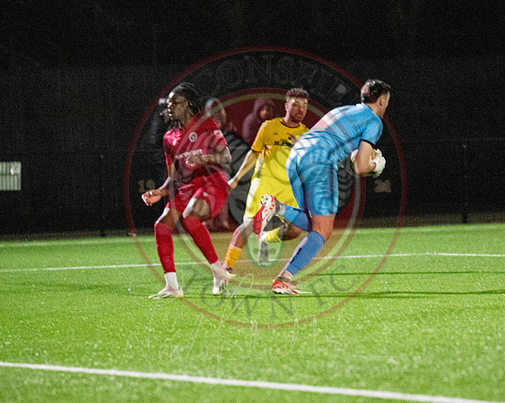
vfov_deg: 5.0
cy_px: 202
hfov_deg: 6.2
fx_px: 4661
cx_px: 291
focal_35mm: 312
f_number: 2.8
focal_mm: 160
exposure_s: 1/1000
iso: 8000
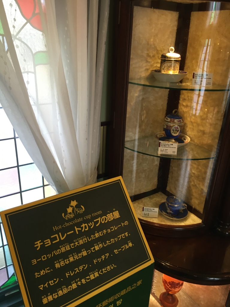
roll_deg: -3.2
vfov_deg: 61.7
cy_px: 154
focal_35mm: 29
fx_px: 257
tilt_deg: -24.0
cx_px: 115
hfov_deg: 48.2
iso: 64
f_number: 2.2
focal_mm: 4.15
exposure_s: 1/30
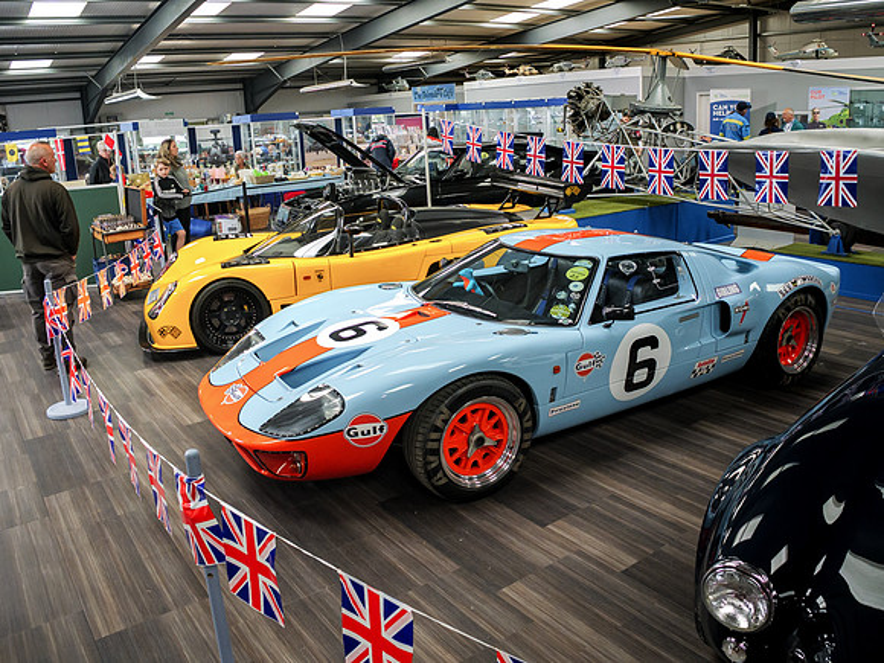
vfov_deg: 49.0
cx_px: 458
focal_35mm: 28
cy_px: 299
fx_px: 726
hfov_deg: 62.7
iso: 1600
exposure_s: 1/80
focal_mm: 12
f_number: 3.2
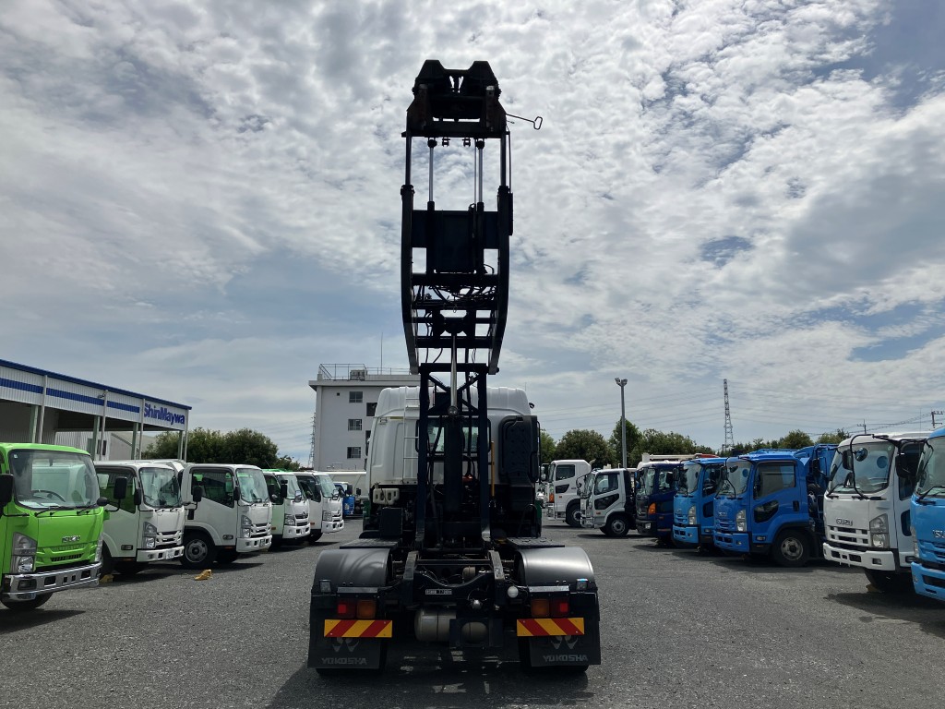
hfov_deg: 63.4
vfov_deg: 49.7
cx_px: 472
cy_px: 354
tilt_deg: +11.1
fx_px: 764
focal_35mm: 28
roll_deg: +1.3
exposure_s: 1/6944
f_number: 1.8
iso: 32
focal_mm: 3.99
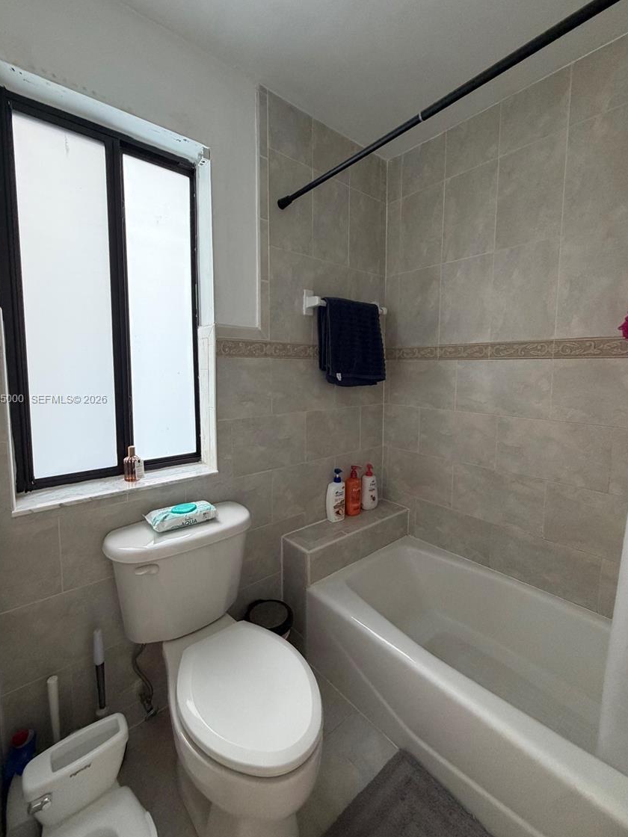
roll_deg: -0.9
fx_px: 363
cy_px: 400
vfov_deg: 98.1
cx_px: 304
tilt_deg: -5.5
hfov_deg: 81.7
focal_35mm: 15
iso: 250
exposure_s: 1/60
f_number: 2.2
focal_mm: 2.22
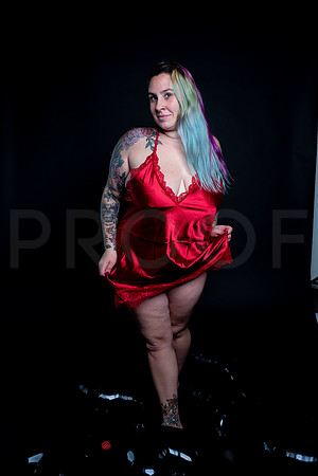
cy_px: 238
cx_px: 159
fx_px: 464
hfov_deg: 37.9
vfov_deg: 54.4
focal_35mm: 35
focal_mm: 35
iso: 100
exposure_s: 1/160
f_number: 10
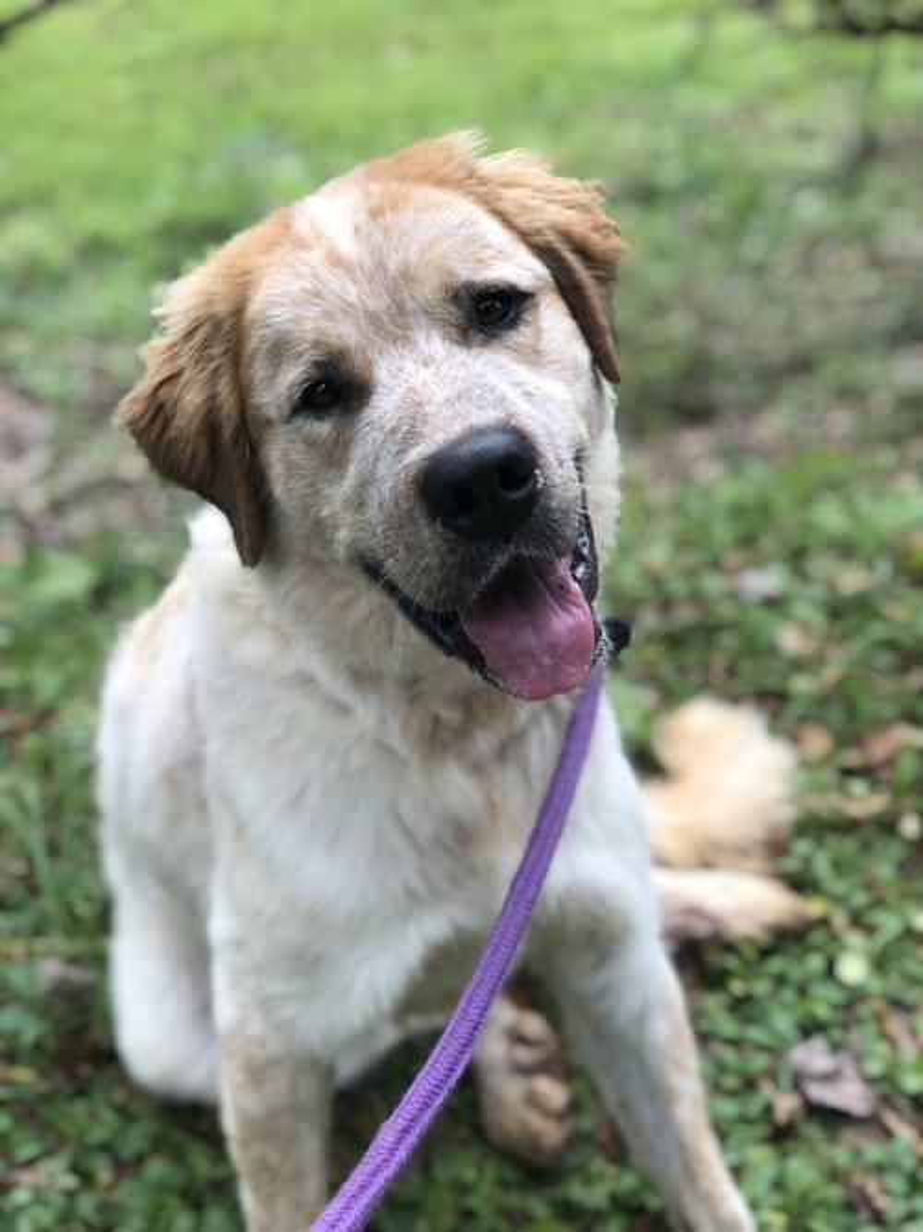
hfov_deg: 25.7
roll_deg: +2.2
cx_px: 462
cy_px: 616
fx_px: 2027
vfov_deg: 33.8
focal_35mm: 57
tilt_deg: -38.1
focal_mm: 6.6
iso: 32
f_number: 2.8
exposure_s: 1/120
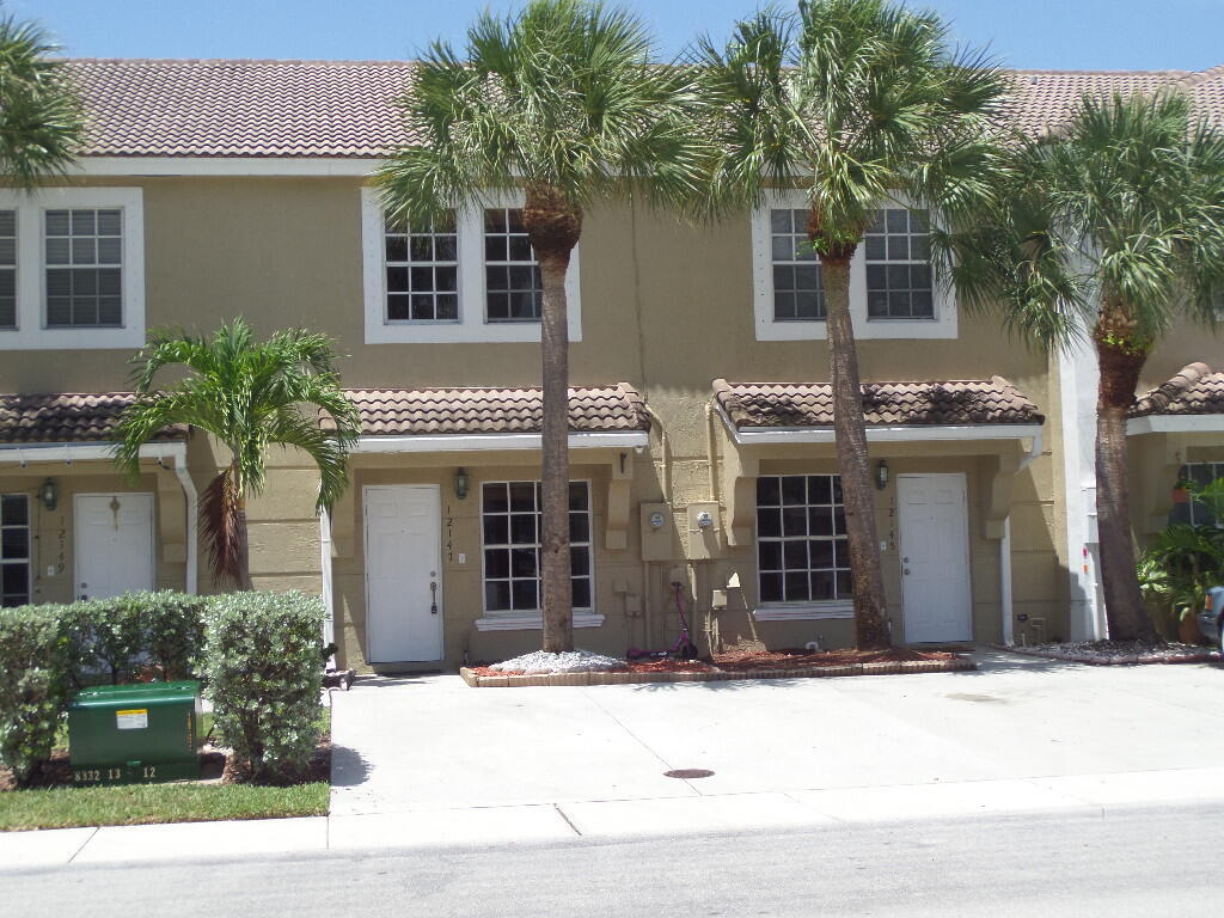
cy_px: 459
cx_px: 612
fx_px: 1874
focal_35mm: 53
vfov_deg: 27.5
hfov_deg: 36.2
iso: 100
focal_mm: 8.7
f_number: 3.8
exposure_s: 1/750
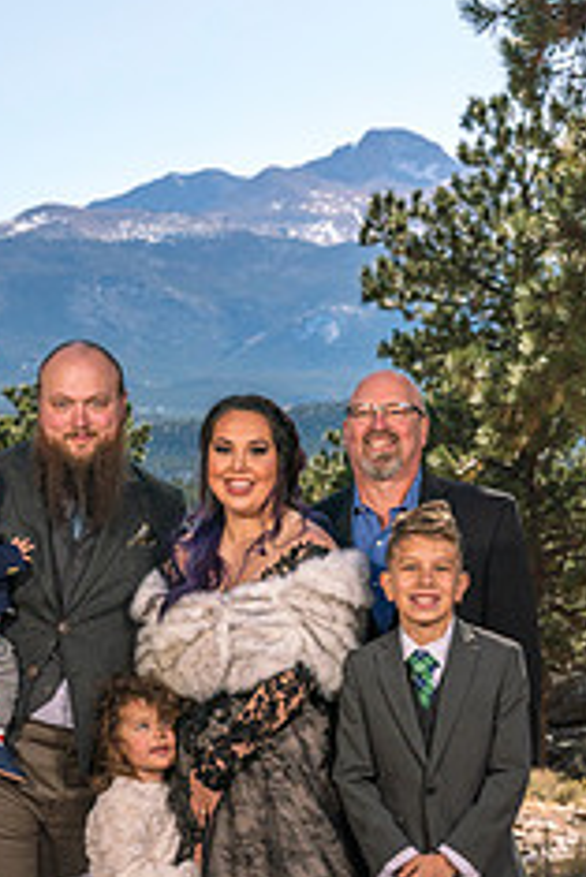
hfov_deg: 15.8
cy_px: 728
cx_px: 146
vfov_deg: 23.2
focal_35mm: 86
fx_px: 2097
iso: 250
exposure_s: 1/2000
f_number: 5
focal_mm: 45
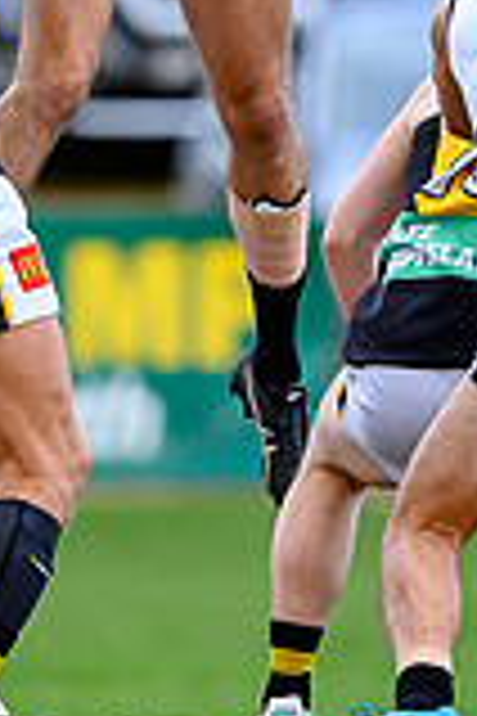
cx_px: 201
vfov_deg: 0.8
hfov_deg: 0.5
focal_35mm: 2606
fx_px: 51790
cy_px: -152
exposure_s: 1/2000
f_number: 4
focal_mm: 500
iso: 1600
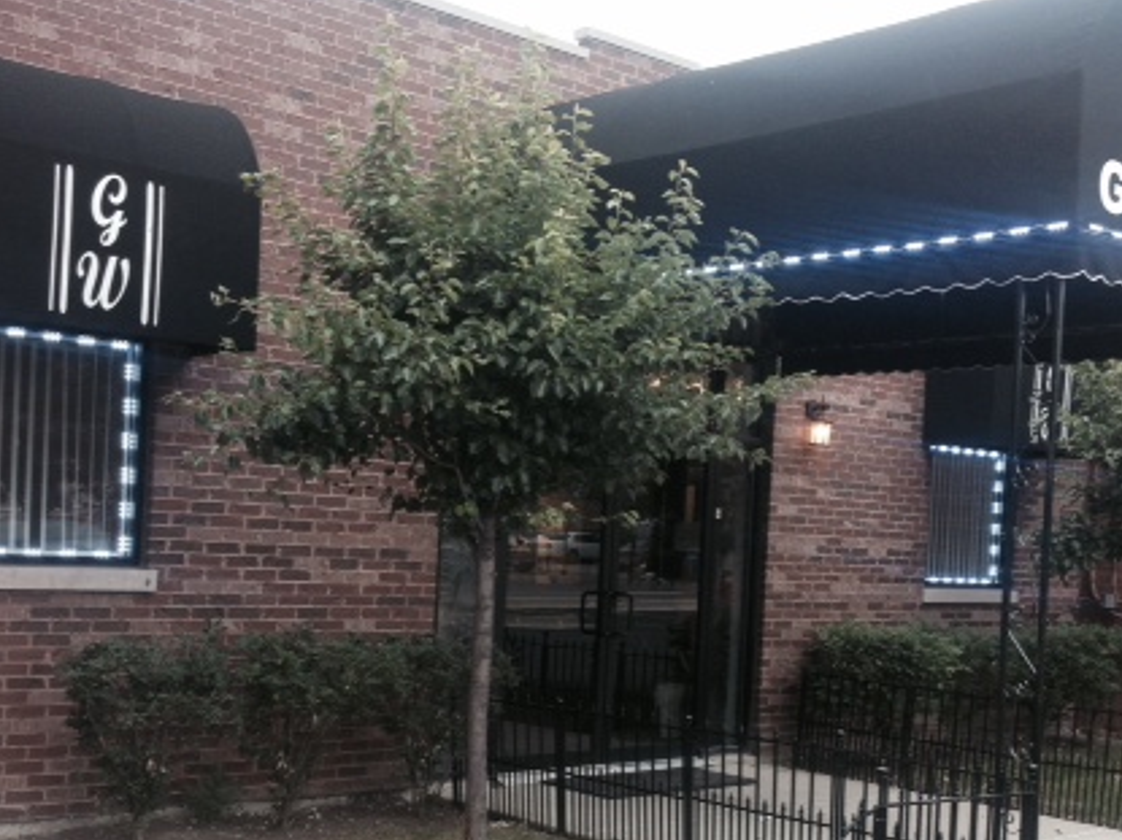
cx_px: 627
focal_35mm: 54
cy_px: 565
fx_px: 1750
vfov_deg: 26.9
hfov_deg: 35.5
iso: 50
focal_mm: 4.28
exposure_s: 1/120
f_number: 2.4
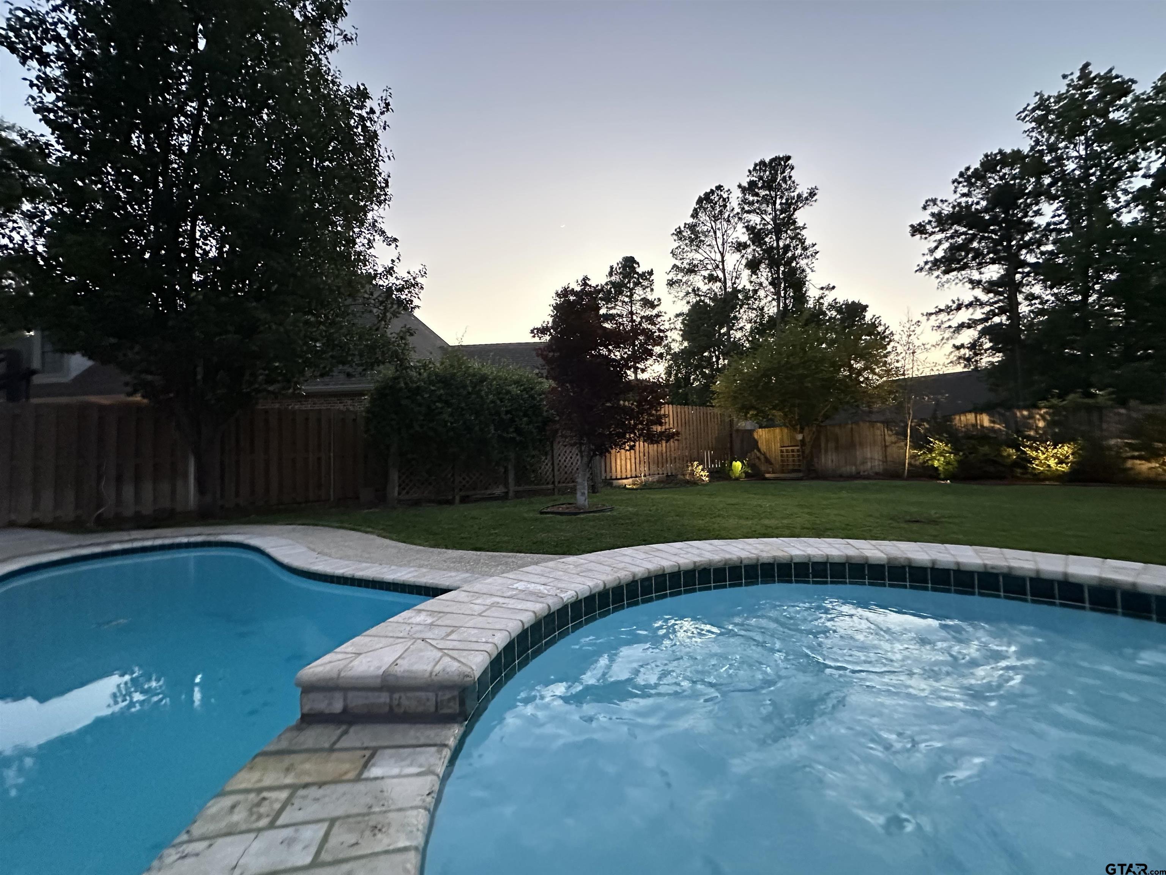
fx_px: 472
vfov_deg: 85.7
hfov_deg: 102.1
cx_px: 583
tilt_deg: +2.3
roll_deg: +1.2
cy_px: 438
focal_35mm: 14
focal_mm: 2.22
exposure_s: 1/58
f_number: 2.2
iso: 1250
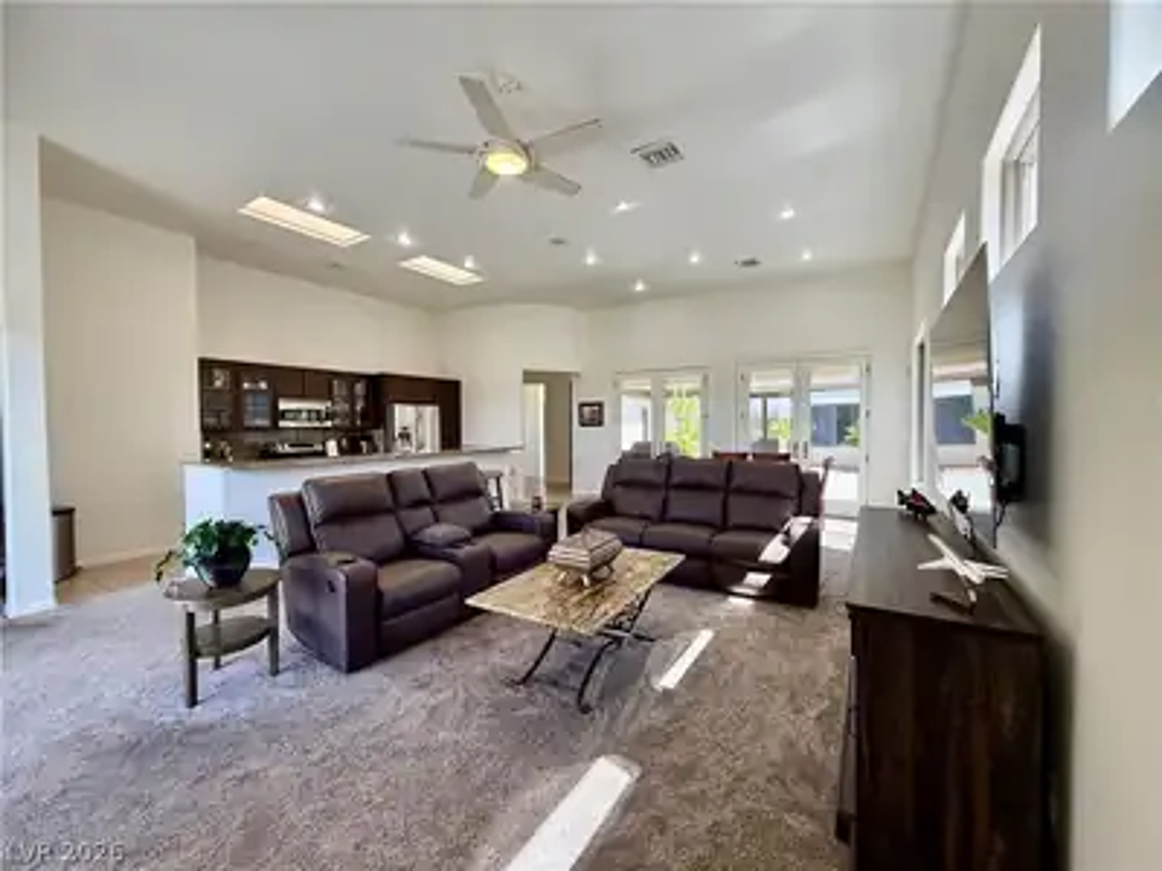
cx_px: 581
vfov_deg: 85.7
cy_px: 436
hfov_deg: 102.1
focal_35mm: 14
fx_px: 470
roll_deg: +0.8
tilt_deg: -0.2
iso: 125
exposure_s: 1/120
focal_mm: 2.22
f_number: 2.2
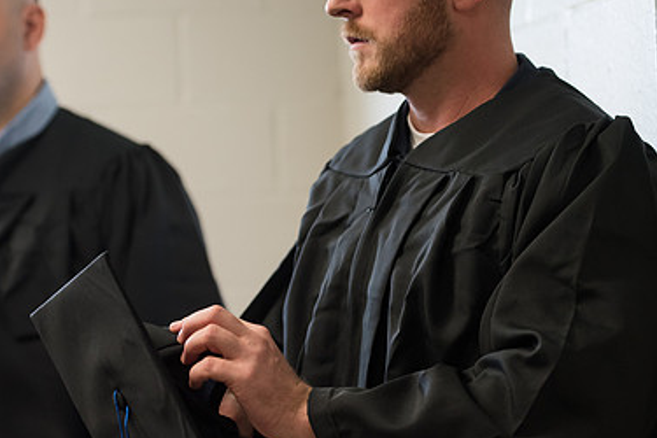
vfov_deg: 11.8
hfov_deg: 17.6
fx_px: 2117
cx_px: 394
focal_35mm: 116
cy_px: 180
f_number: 4
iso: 2000
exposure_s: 1/250
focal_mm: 75
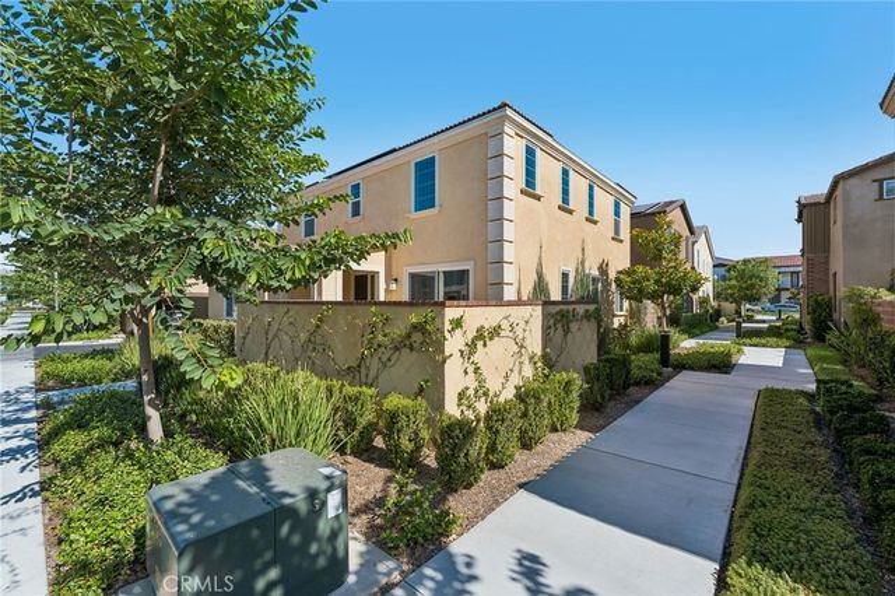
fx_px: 375
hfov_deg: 100.0
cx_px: 448
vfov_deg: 76.9
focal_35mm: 15
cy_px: 298
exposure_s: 1/800
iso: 125
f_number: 8
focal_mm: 15.1
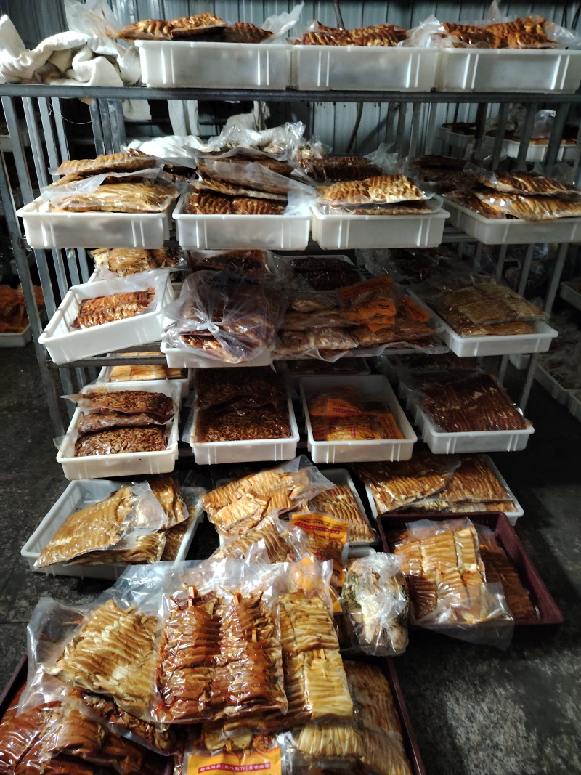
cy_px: 388
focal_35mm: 24
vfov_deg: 71.6
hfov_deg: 56.8
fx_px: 537
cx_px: 290
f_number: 1.75
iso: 6656
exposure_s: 1/50
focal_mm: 5.25
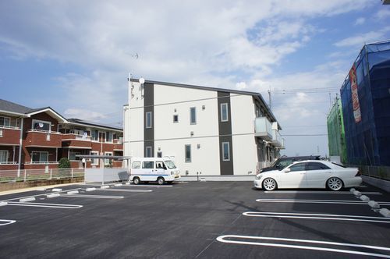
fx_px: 260
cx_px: 195
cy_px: 130
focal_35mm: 24
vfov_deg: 53.0
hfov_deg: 73.8
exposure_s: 1/320
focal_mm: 16
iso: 200
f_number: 11
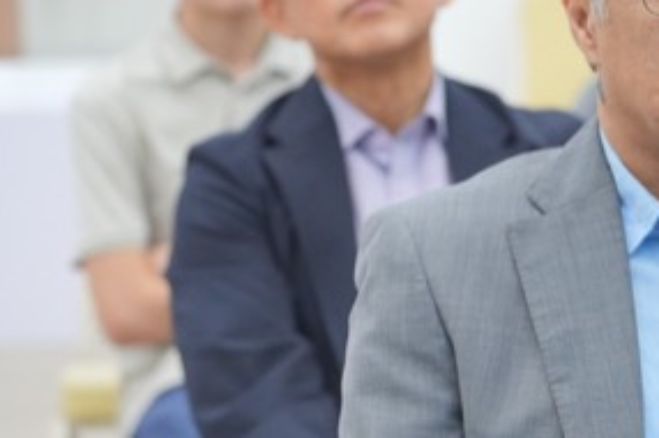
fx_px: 4023
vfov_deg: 6.2
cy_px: 197
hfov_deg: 9.3
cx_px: 675
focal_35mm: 220
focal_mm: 105
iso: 4000
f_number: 4.5
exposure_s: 1/125
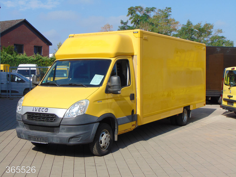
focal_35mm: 50
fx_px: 341
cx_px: 118
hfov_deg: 38.2
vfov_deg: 29.1
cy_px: 88
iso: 80
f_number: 9
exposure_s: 1/200
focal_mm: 9
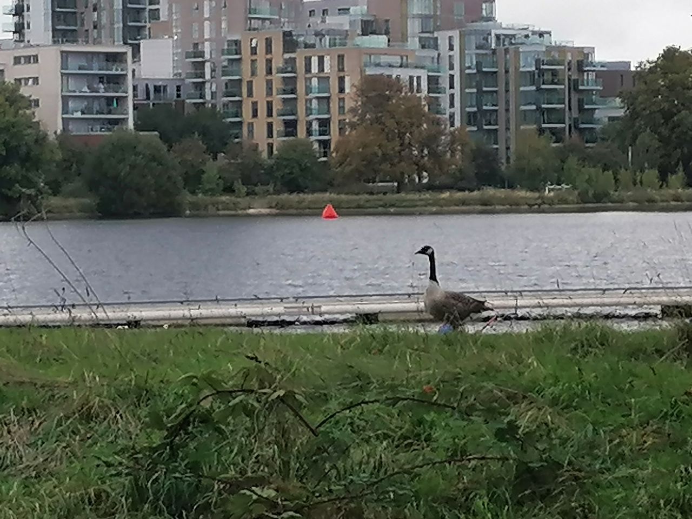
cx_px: 346
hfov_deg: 12.7
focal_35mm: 155
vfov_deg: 9.6
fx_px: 3099
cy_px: 260
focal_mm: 5.3
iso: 50
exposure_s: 1/219
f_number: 1.8
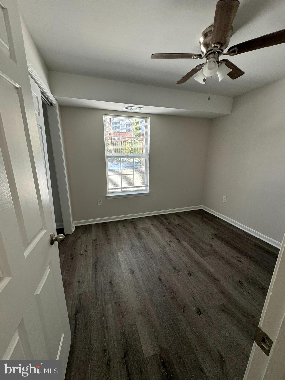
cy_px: 190
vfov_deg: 102.1
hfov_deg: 85.7
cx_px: 142
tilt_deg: -14.8
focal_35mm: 14
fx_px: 154
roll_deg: -0.9
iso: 160
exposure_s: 1/120
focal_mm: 2.22
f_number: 2.2
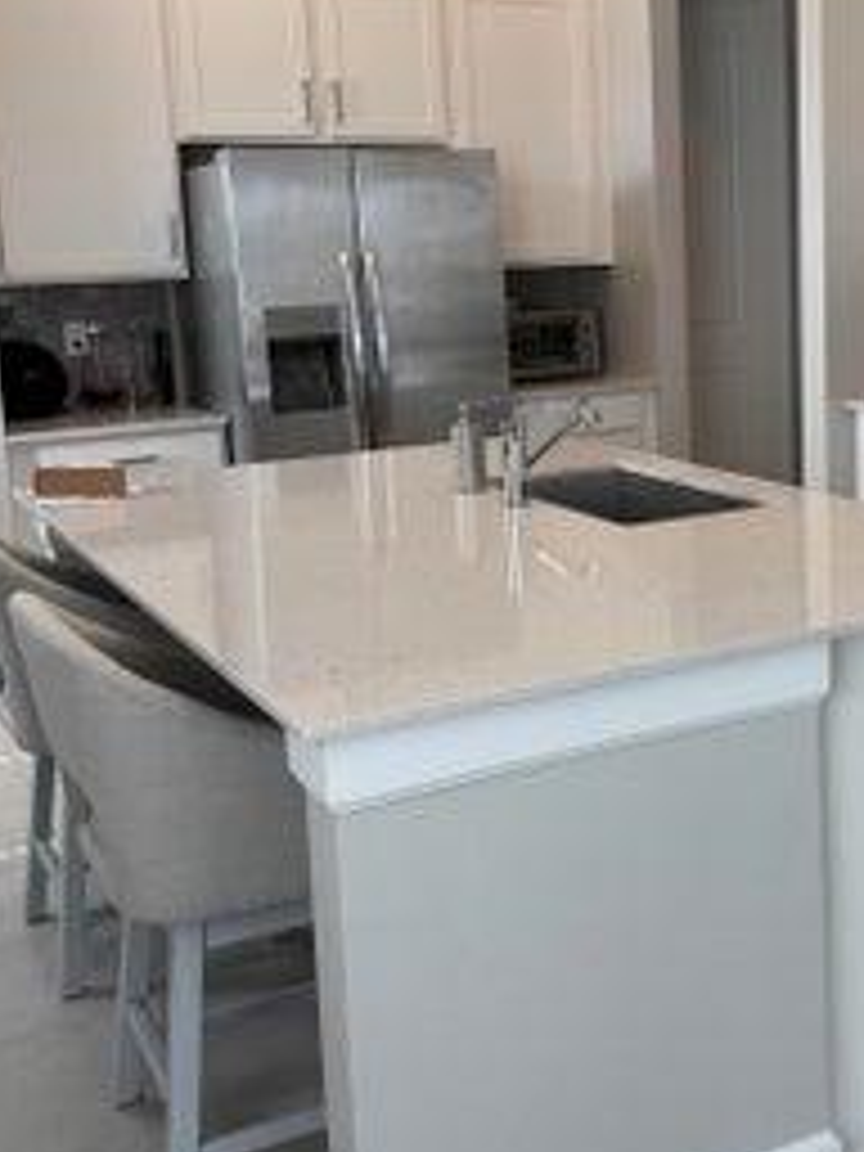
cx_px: 693
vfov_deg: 41.9
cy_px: 464
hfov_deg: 31.3
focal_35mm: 45
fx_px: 1498
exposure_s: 1/136
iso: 50
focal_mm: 6.76
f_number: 1.78
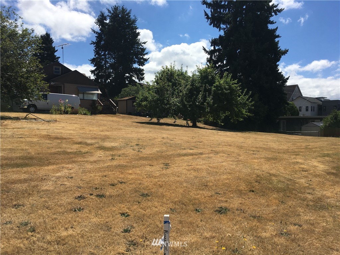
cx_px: 170
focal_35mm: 29
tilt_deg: -0.2
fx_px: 285
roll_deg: +0.4
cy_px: 128
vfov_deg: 48.2
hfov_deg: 61.7
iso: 25
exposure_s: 1/3205
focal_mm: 4.15
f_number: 2.2
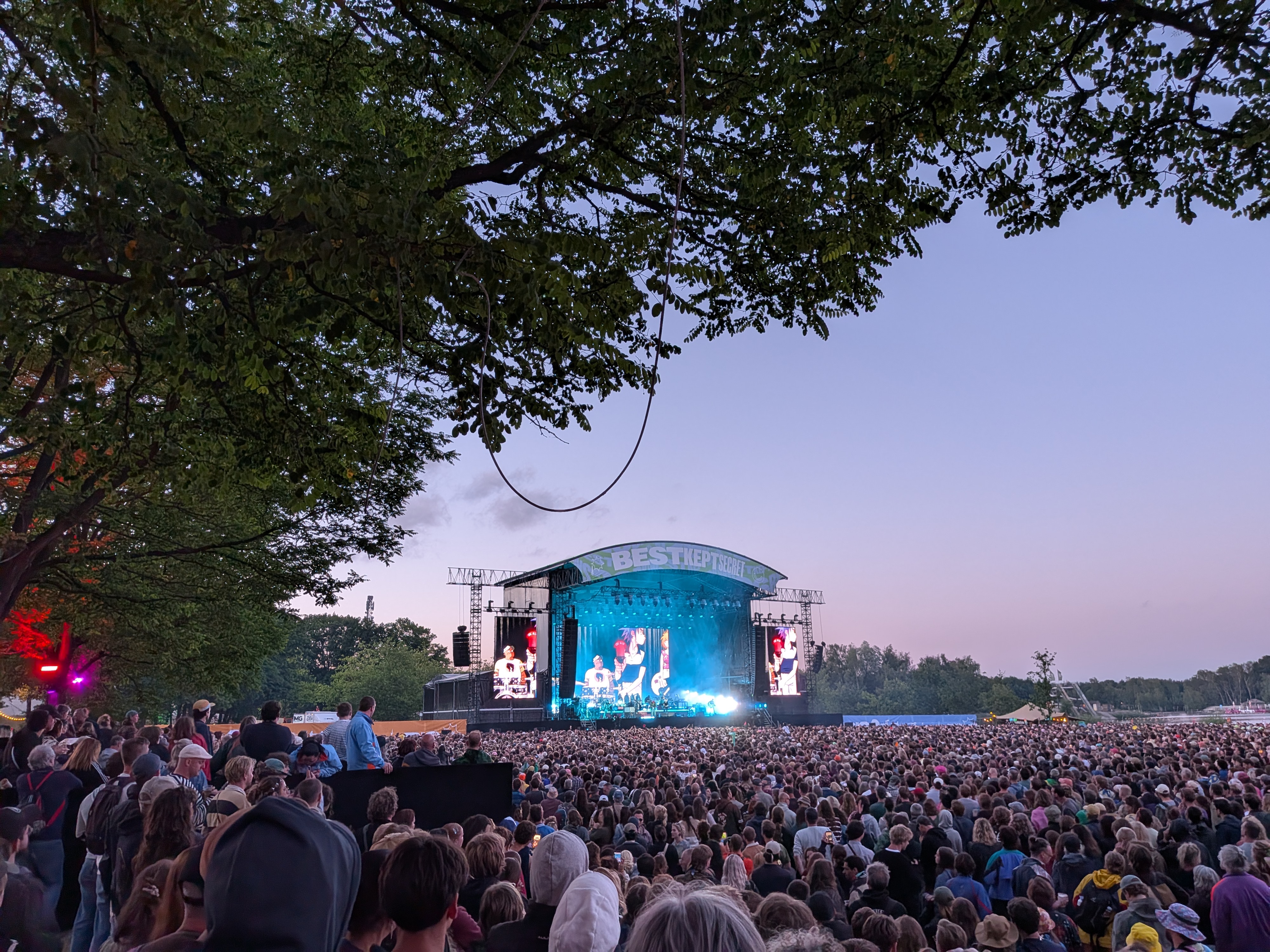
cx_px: 635
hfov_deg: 71.6
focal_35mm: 24
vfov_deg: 56.8
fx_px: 881
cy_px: 476
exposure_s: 1/75
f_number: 1.7
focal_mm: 4.53
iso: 112
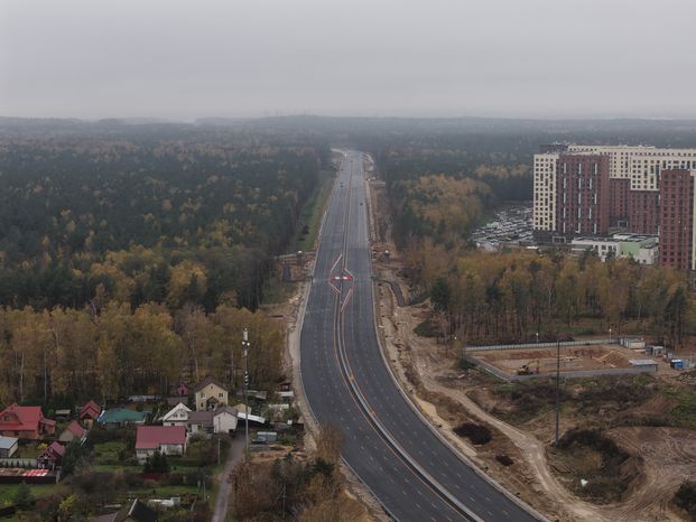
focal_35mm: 70
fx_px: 1408
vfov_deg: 21.0
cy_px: 261
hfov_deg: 27.8
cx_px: 348
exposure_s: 1/160
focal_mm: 19.35
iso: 100
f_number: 2.8
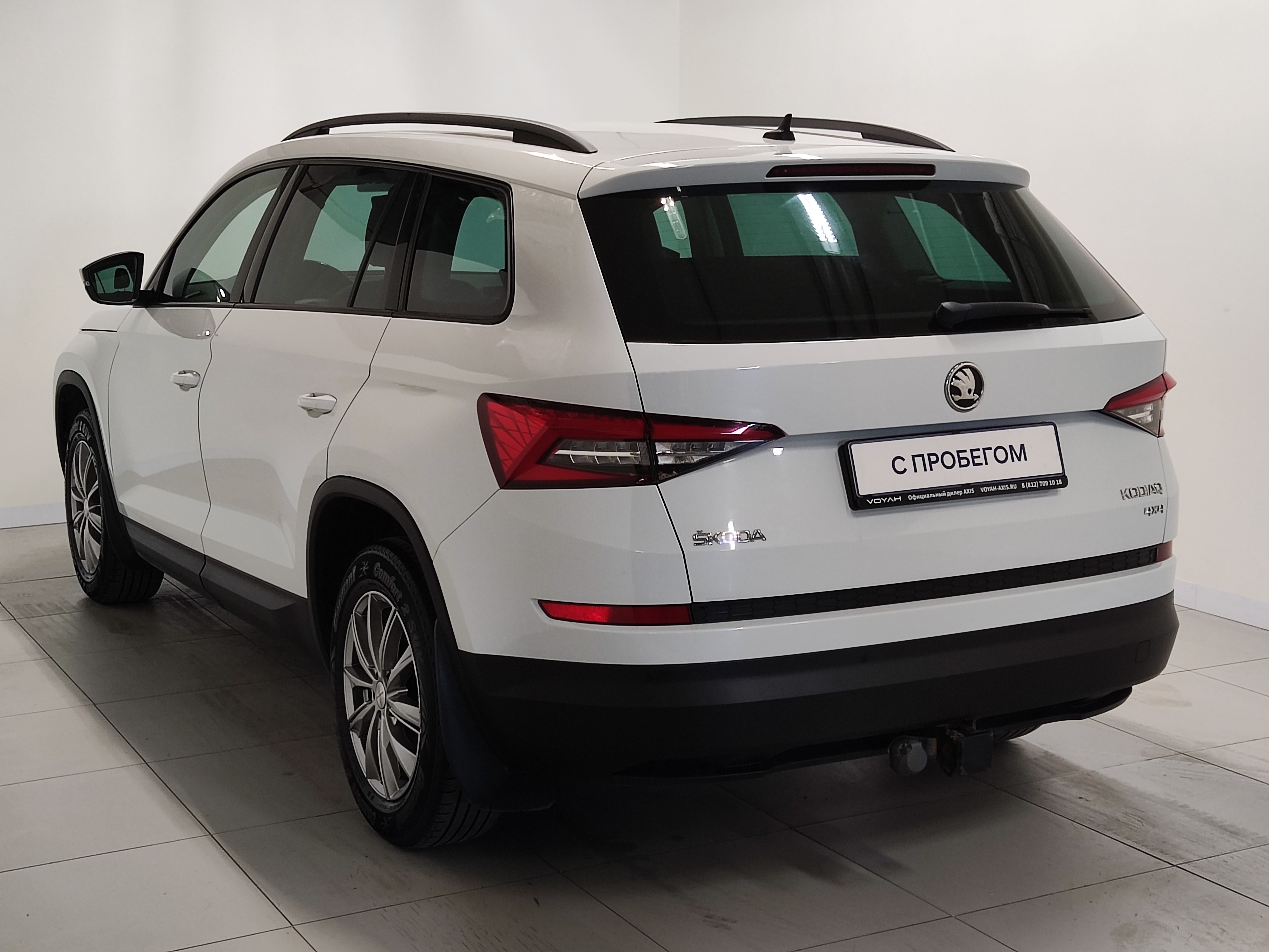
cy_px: 476
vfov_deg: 28.6
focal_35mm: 51
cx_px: 634
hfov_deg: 37.5
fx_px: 1870
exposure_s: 1/50
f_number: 1.79
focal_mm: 4.74
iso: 171
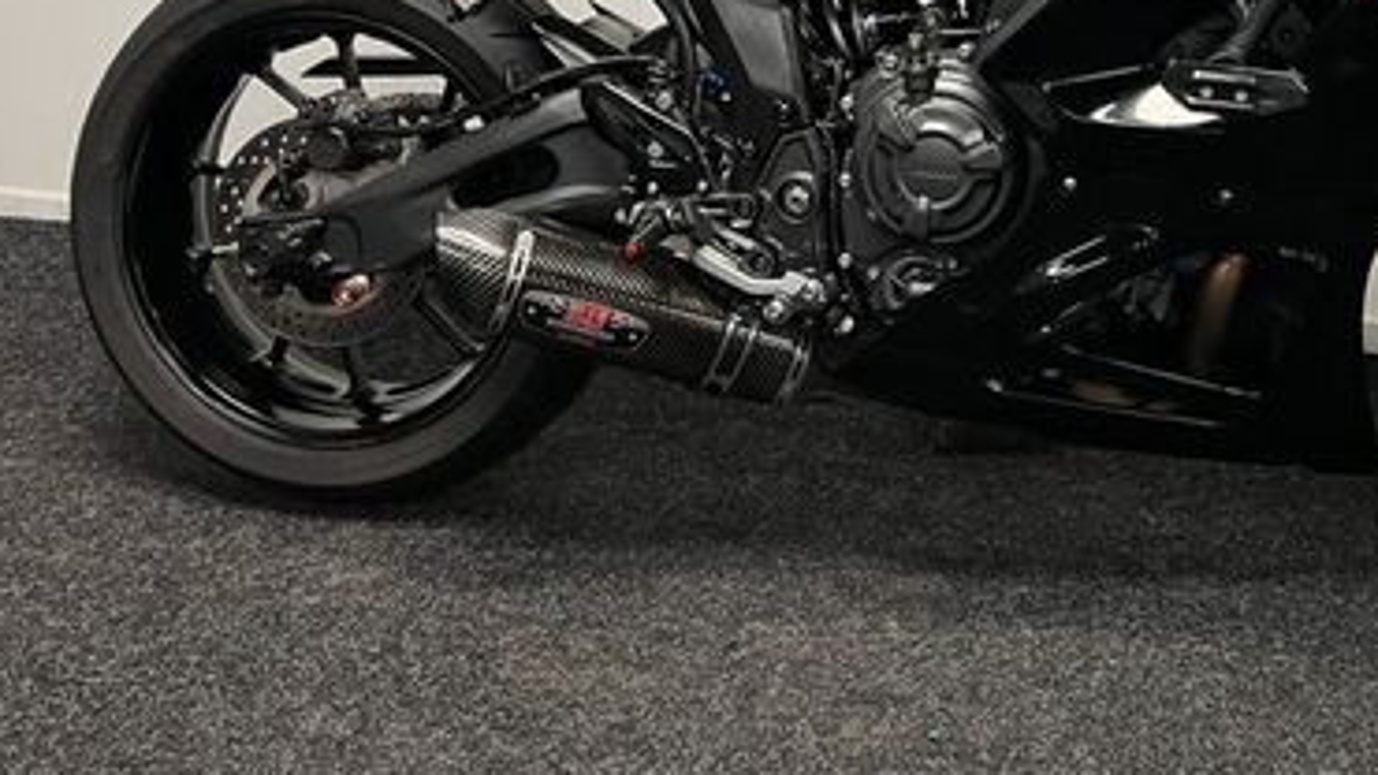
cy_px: -116
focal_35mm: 49
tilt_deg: -10.0
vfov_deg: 22.7
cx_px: 1047
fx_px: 1790
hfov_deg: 40.8
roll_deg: -1.2
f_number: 1.6
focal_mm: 5.1
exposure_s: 1/50
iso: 100
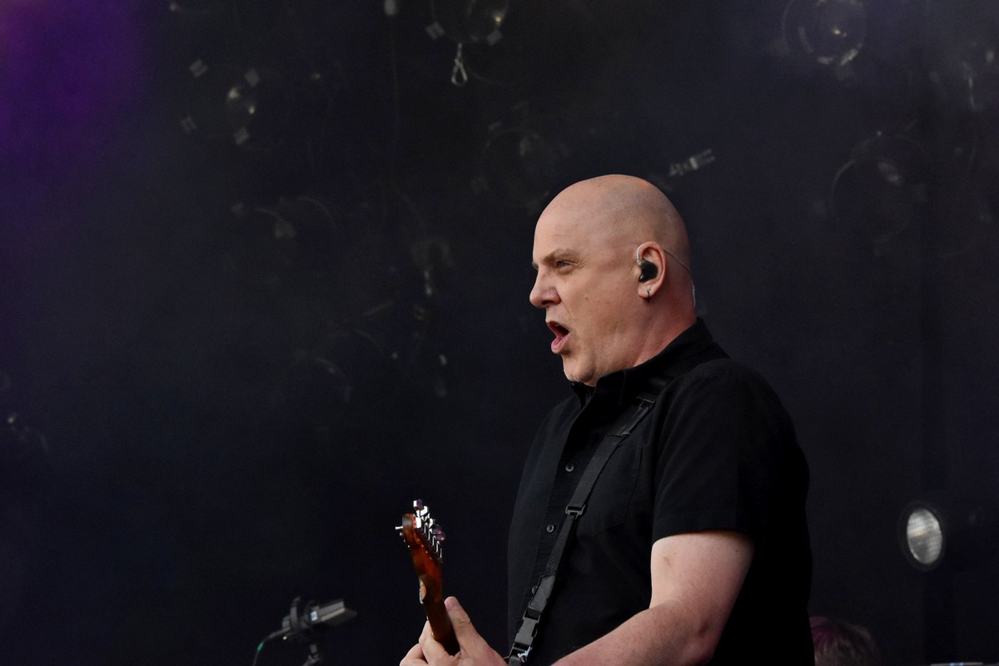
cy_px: 333
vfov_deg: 7.5
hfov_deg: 11.2
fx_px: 5078
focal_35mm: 183
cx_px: 500
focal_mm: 122
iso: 2000
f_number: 9
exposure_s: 1/800
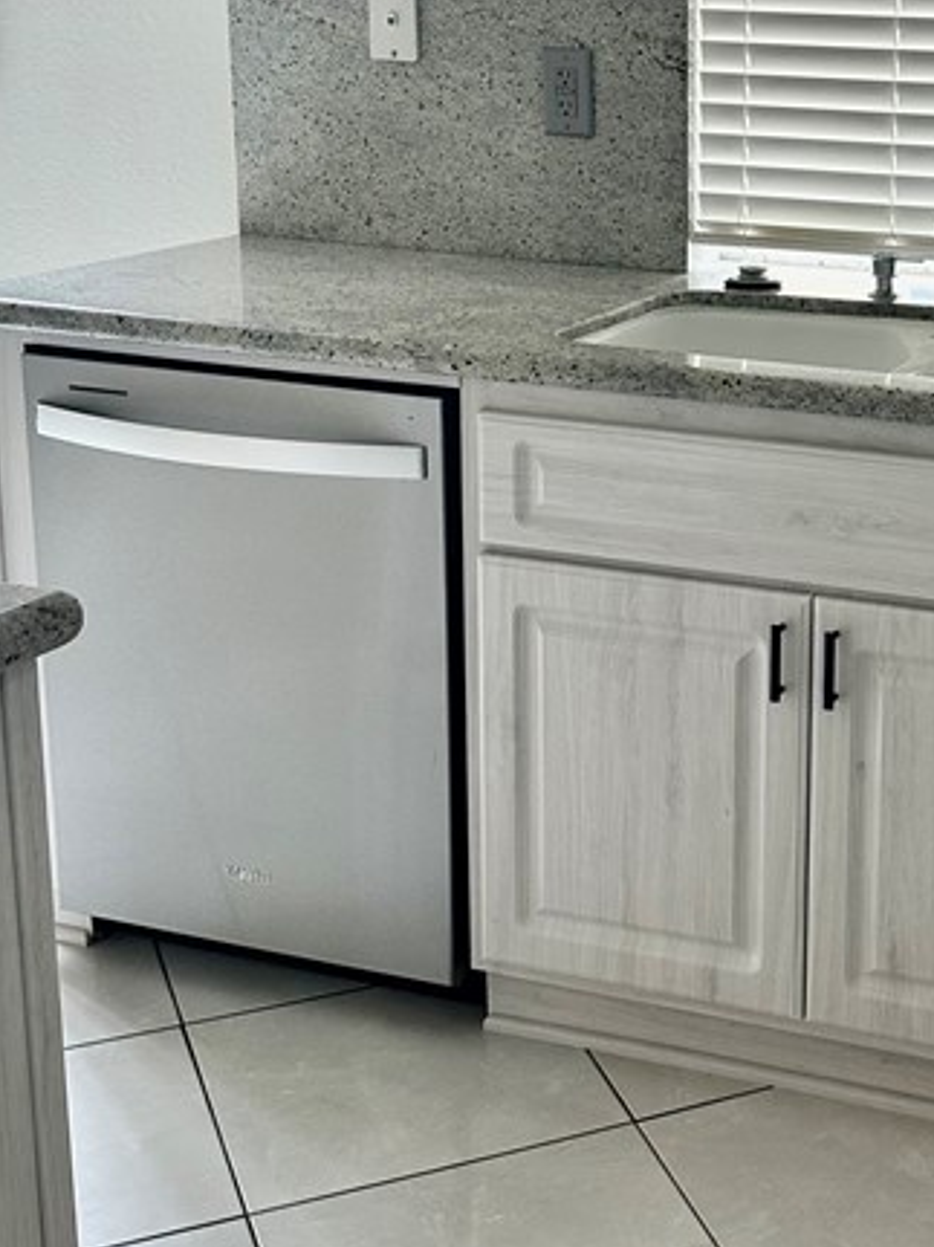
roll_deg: -2.8
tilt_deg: -13.1
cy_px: 414
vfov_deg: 33.5
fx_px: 2052
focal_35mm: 57
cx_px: 896
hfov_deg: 24.7
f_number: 1.78
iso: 160
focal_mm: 6.86
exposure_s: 1/120
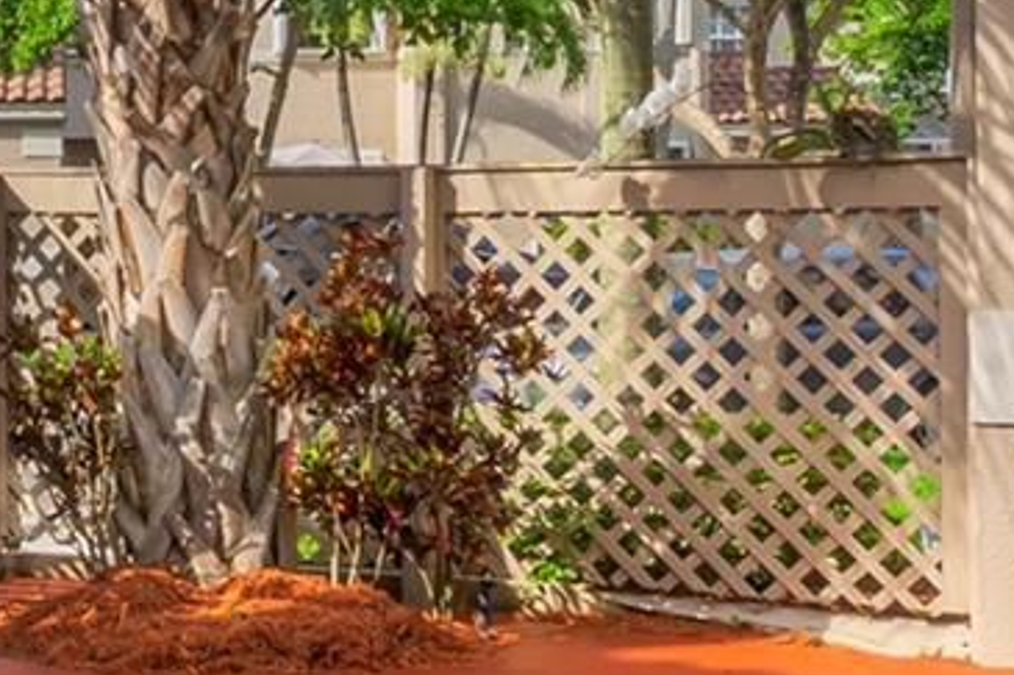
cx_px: -36
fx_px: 2224
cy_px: 217
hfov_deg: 24.3
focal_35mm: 79
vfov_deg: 17.2
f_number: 11
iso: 100
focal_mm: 12
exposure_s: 1/50
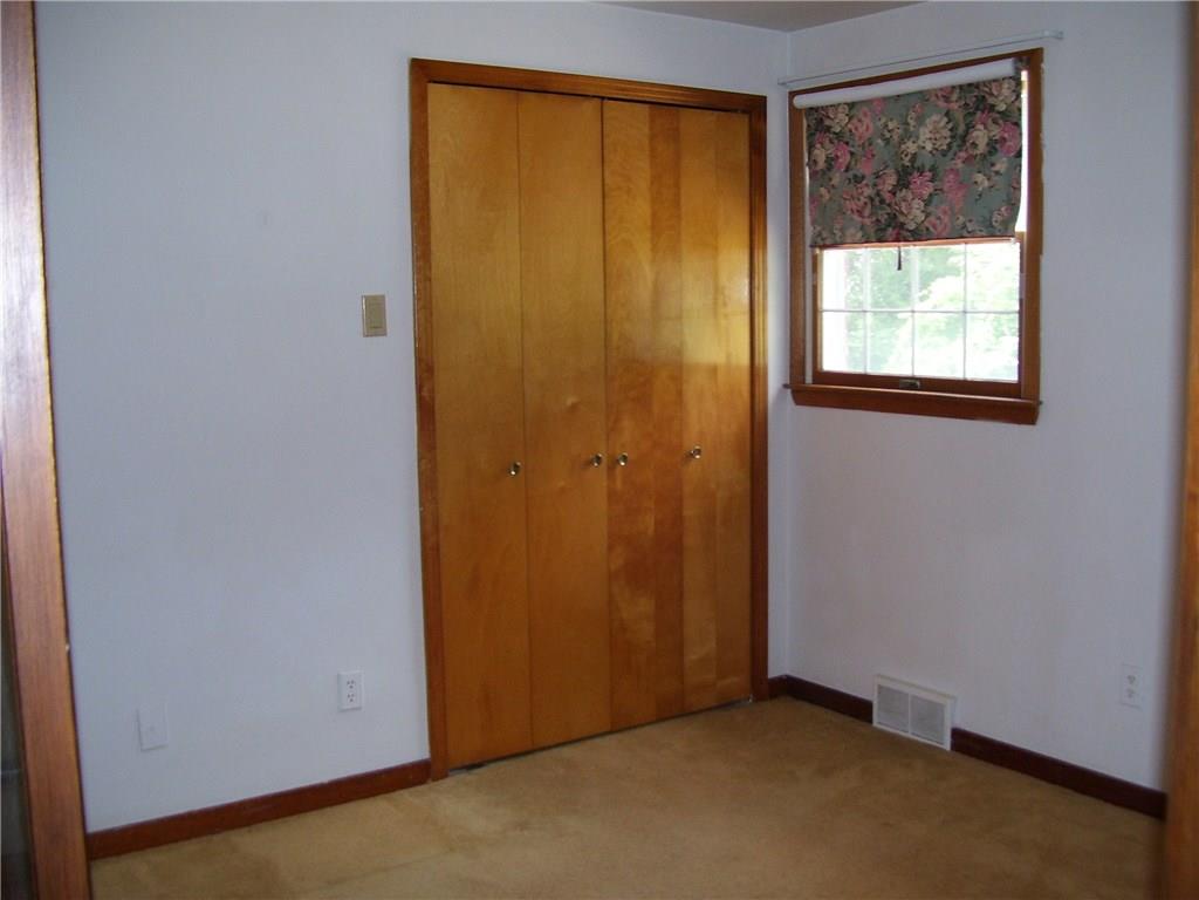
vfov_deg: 38.7
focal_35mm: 37
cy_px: 450
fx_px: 1282
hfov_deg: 50.1
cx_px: 600
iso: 125
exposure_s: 1/60
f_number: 2.7
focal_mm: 6
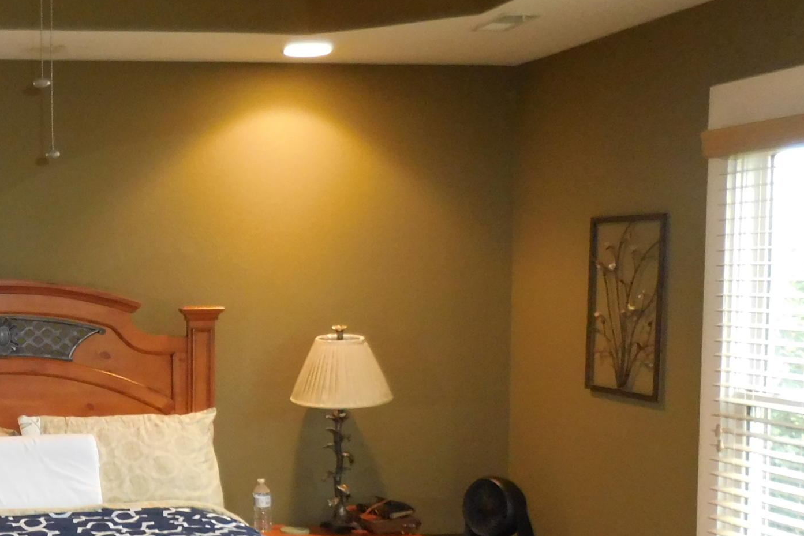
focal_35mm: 56
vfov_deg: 24.0
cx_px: 51
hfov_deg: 33.4
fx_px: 1251
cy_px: 374
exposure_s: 1/25
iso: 560
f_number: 3.3
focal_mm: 4.5
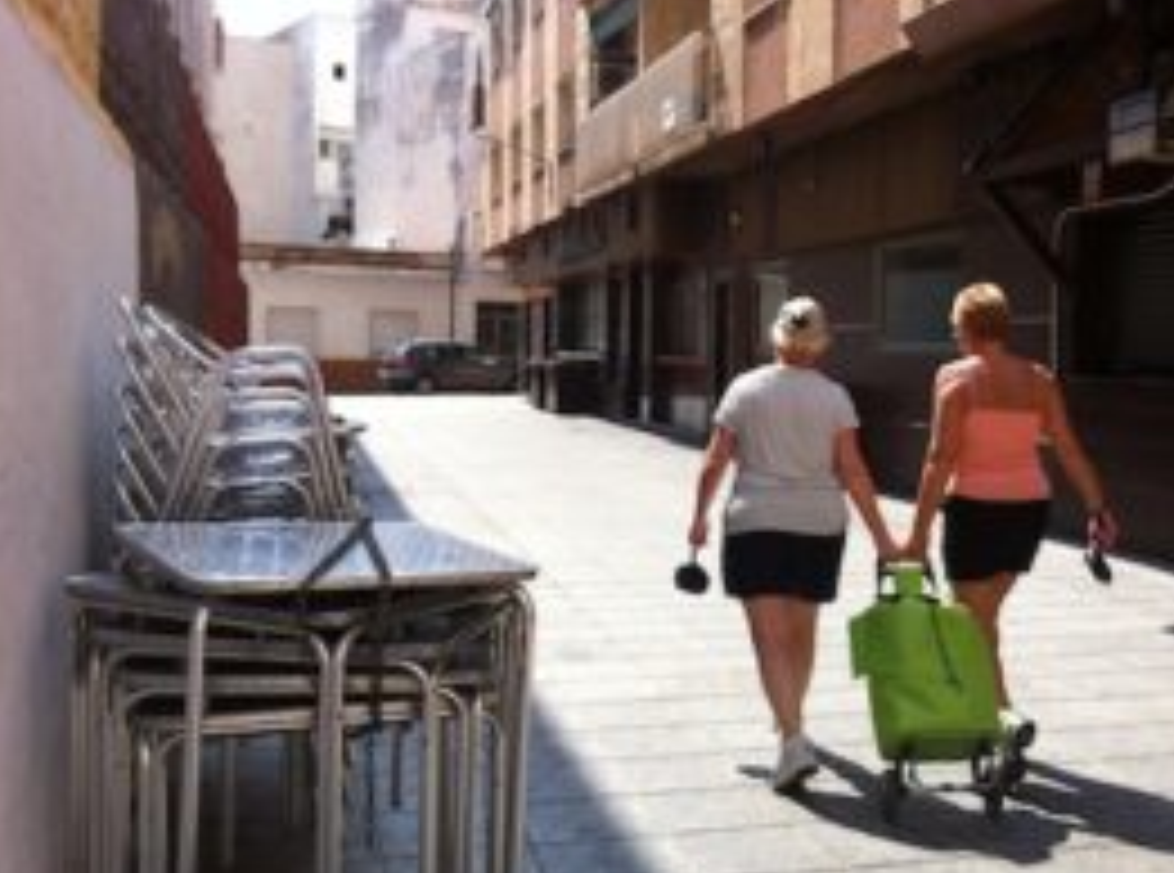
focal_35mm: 47
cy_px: 439
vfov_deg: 30.7
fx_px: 1589
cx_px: 774
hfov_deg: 40.1
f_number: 2.8
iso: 80
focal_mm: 3.85
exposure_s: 1/702
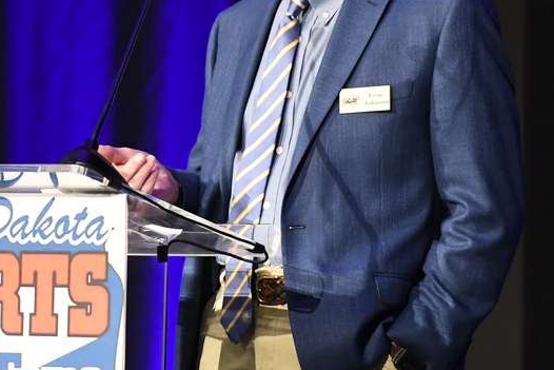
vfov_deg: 2.1
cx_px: 155
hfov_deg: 3.1
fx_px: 10269
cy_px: 75
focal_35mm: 667
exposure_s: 1/125
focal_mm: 195
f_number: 2.8
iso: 4000
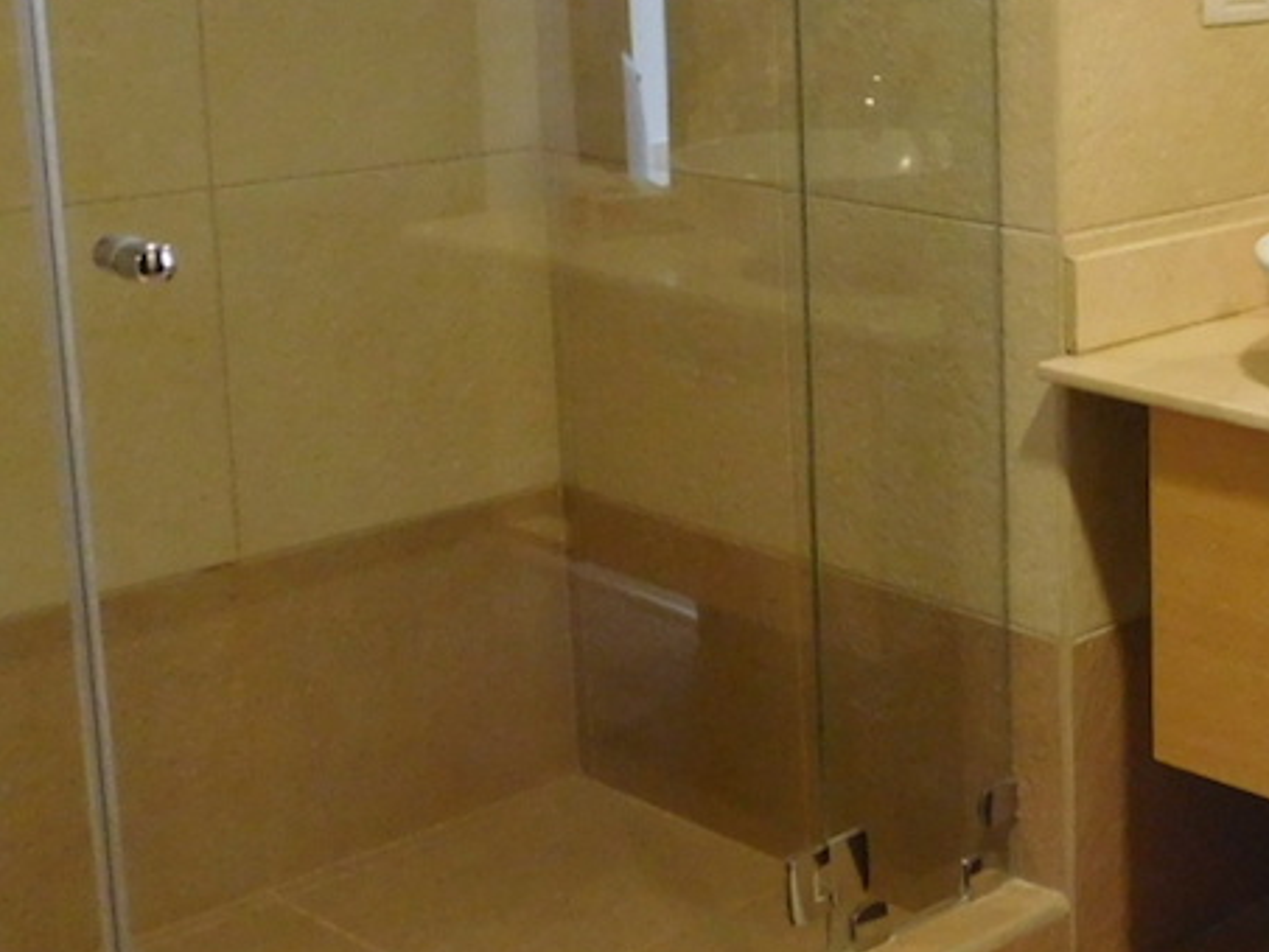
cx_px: 1459
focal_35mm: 66
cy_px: 225
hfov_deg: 26.6
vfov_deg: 22.0
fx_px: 2420
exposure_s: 1/15
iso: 400
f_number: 3
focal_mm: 4
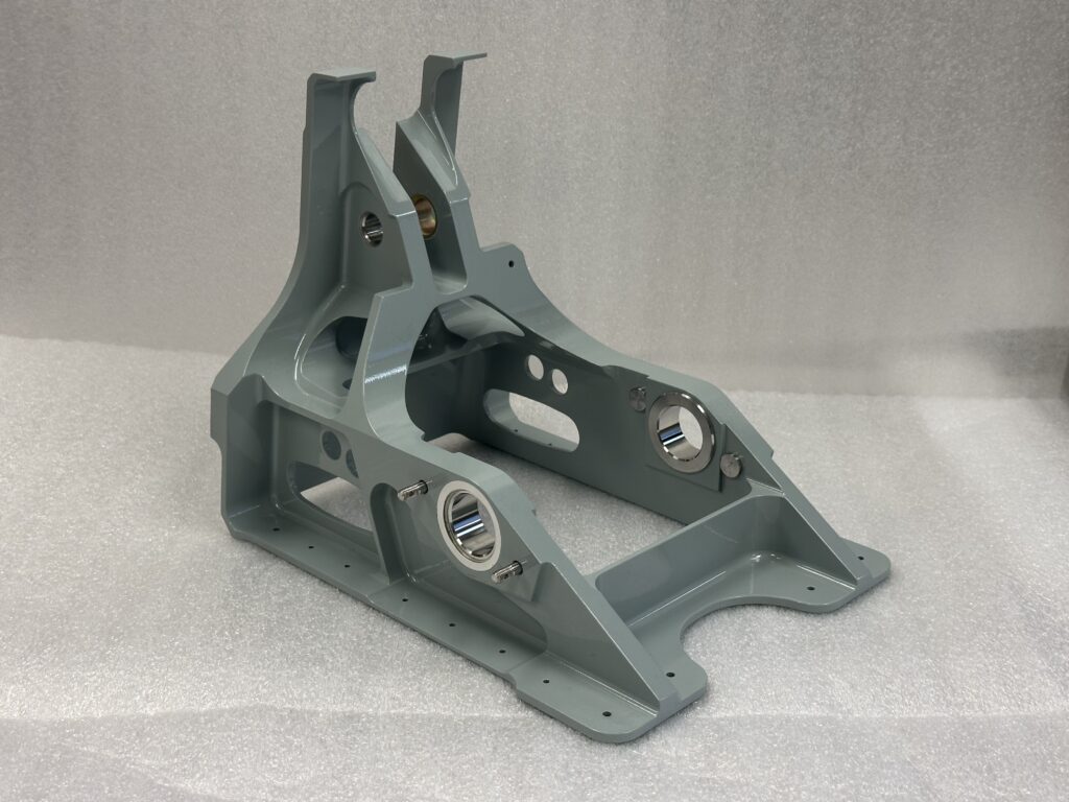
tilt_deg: -22.9
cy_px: 401
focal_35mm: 48
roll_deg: +1.3
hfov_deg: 39.7
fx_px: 1482
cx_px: 534
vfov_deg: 30.3
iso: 50
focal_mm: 6.86
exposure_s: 1/60
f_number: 1.78
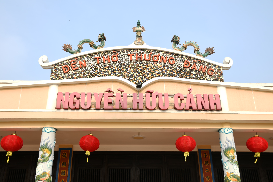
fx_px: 296
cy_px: 91
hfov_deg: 49.6
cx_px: 136
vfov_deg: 34.2
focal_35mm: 39
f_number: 5.6
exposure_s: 1/200
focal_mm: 26
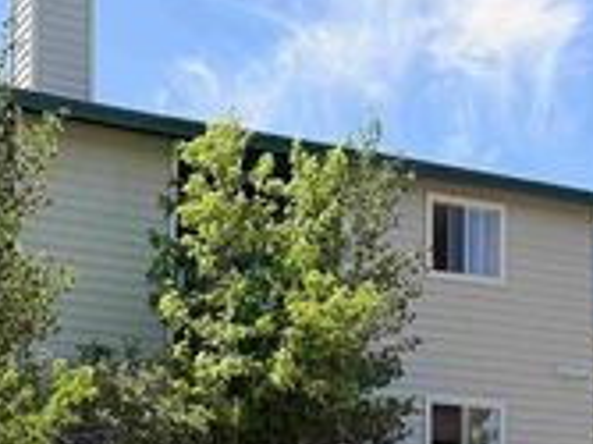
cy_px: 513
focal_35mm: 72
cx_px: 110
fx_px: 1233
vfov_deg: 19.4
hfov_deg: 26.5
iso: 80
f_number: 1.78
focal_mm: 6.76
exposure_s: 1/2525
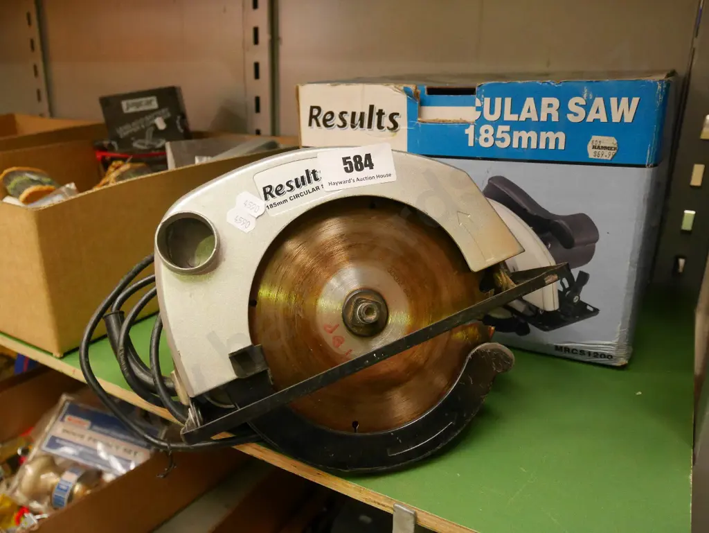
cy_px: 266
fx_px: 533
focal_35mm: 26
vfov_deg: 53.1
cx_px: 354
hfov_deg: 67.3
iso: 3200
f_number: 3.7
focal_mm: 13
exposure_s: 1/60
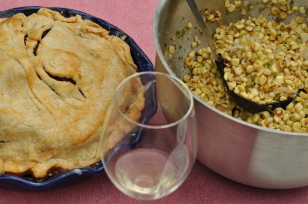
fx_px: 641
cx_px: 154
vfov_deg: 18.1
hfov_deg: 27.0
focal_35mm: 75
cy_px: 102
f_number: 8
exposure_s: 1/250
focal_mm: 50
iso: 200
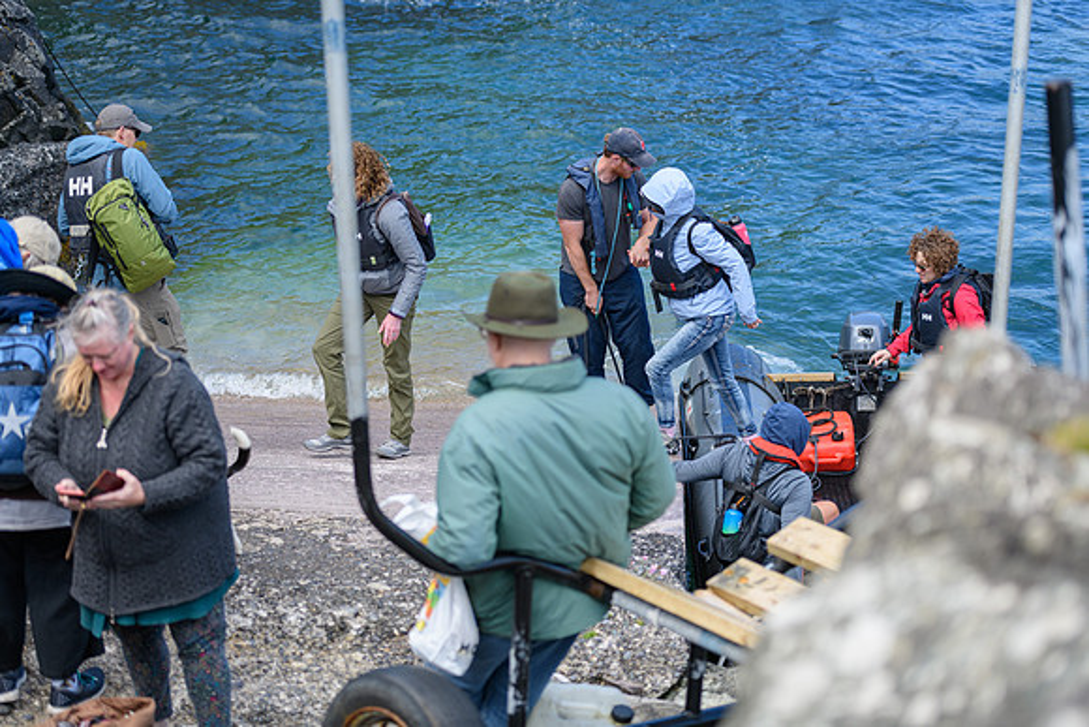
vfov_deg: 17.5
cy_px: 364
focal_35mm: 78
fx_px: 2360
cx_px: 544
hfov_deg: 26.0
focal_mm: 78
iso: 180
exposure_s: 1/2000
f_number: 2.8
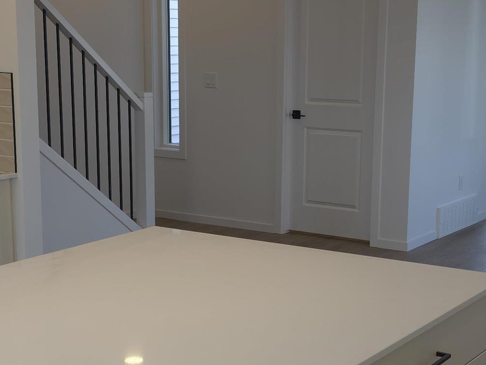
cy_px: 235
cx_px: 229
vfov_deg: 20.7
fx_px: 997
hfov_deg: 27.4
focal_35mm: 71
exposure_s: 1/60
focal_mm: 6.3
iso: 25
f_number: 1.7
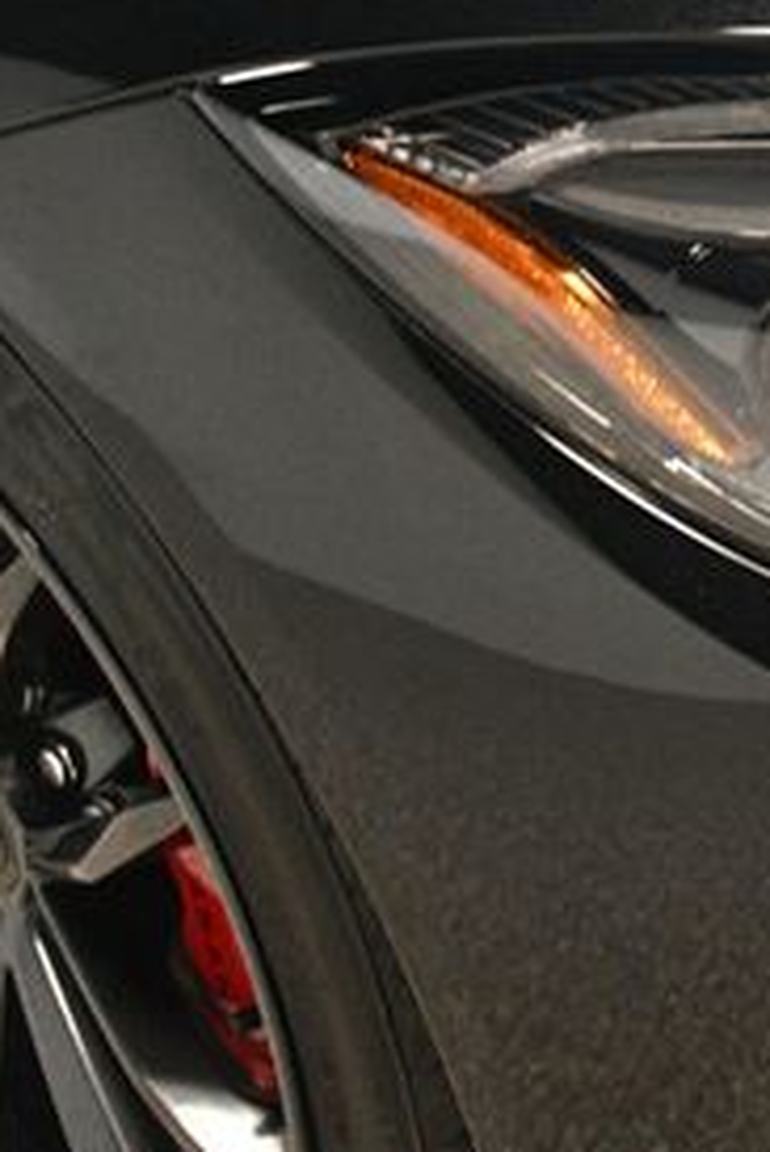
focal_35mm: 105
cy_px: 294
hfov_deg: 12.4
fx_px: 3364
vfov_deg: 19.3
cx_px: 1136
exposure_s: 1/80
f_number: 4
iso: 3200
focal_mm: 30
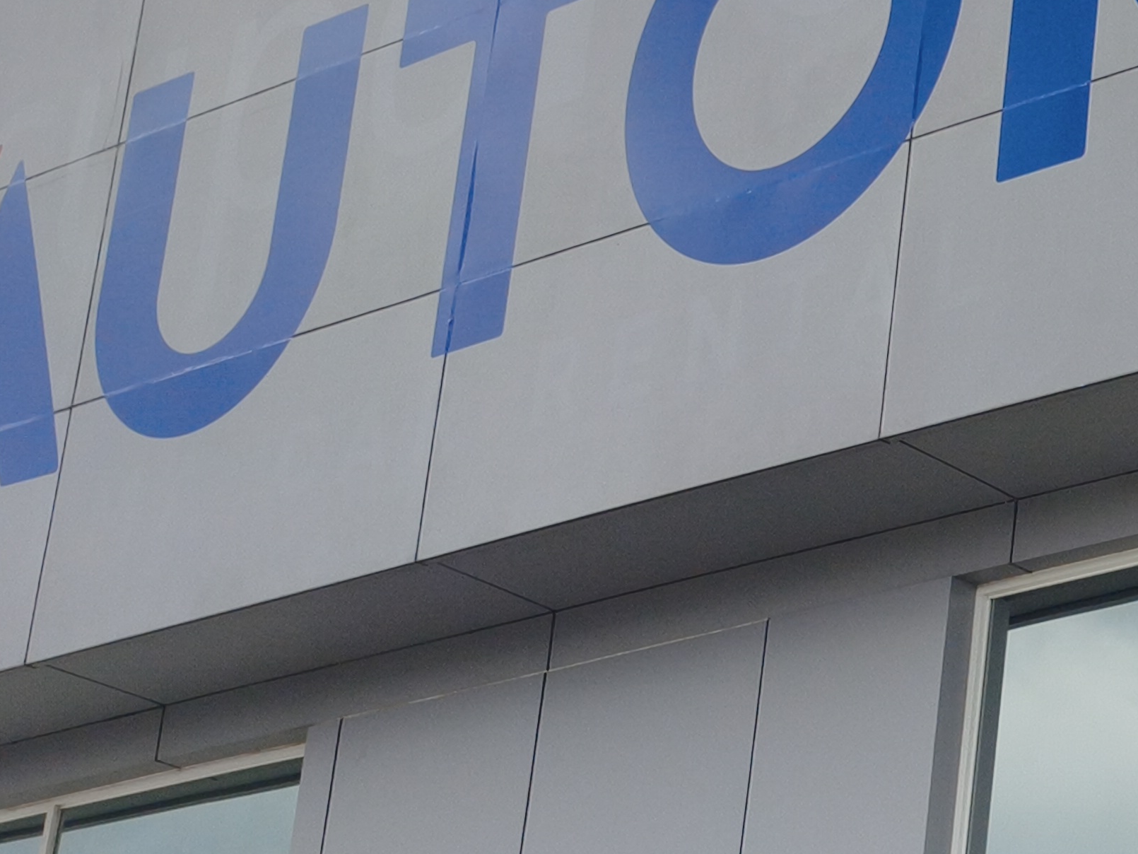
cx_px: 1760
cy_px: 764
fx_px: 3847
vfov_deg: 12.6
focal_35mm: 117
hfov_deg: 15.4
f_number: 1.62
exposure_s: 1/4069
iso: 50
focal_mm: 6.45
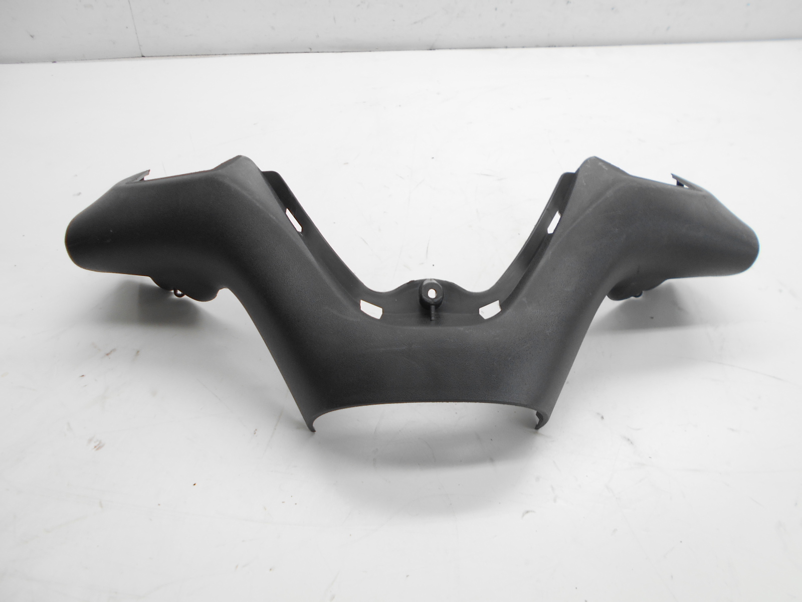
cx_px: 401
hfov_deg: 67.3
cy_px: 301
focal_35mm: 26
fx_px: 602
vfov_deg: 53.1
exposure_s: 1/40
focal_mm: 4.6
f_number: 3.2
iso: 80
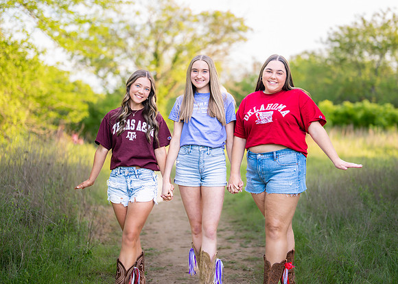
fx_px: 687
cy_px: 122
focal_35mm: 61
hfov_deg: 32.3
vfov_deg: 23.3
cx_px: 209
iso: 320
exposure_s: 1/1250
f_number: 1.2
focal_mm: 50
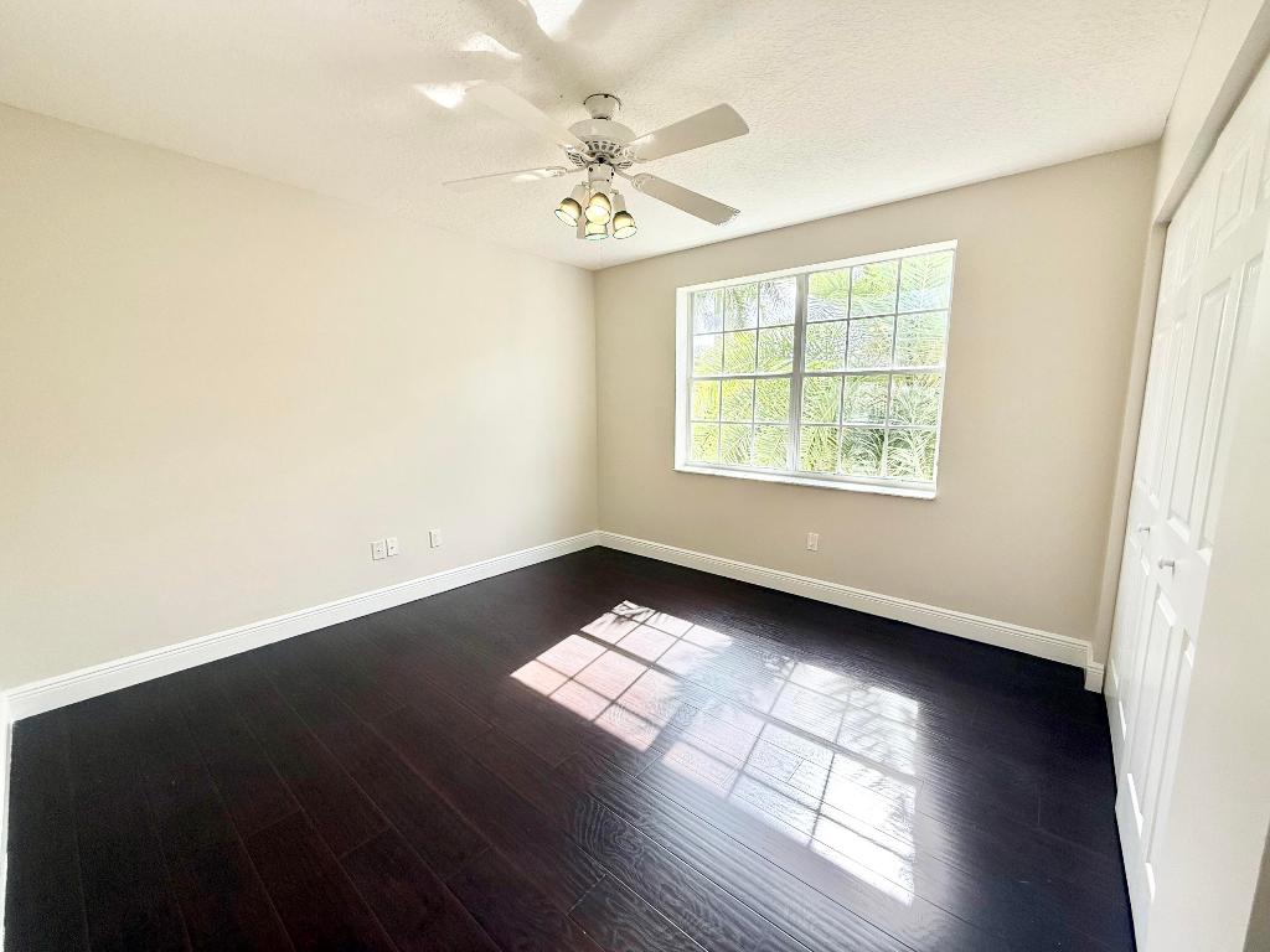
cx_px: 635
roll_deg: -0.4
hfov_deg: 102.1
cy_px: 476
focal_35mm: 14
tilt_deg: -7.4
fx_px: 514
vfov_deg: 85.7
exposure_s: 1/285
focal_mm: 2.22
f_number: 2.2
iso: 64
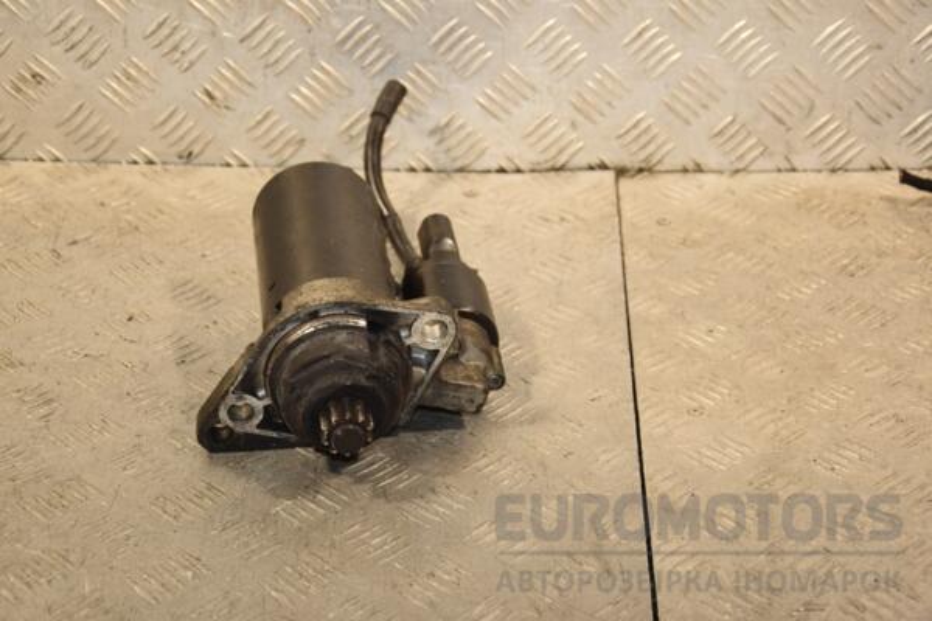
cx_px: 466
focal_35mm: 78
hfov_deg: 26.0
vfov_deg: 17.5
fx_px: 2019
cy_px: 310
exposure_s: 1/200
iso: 800
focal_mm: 52
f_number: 5
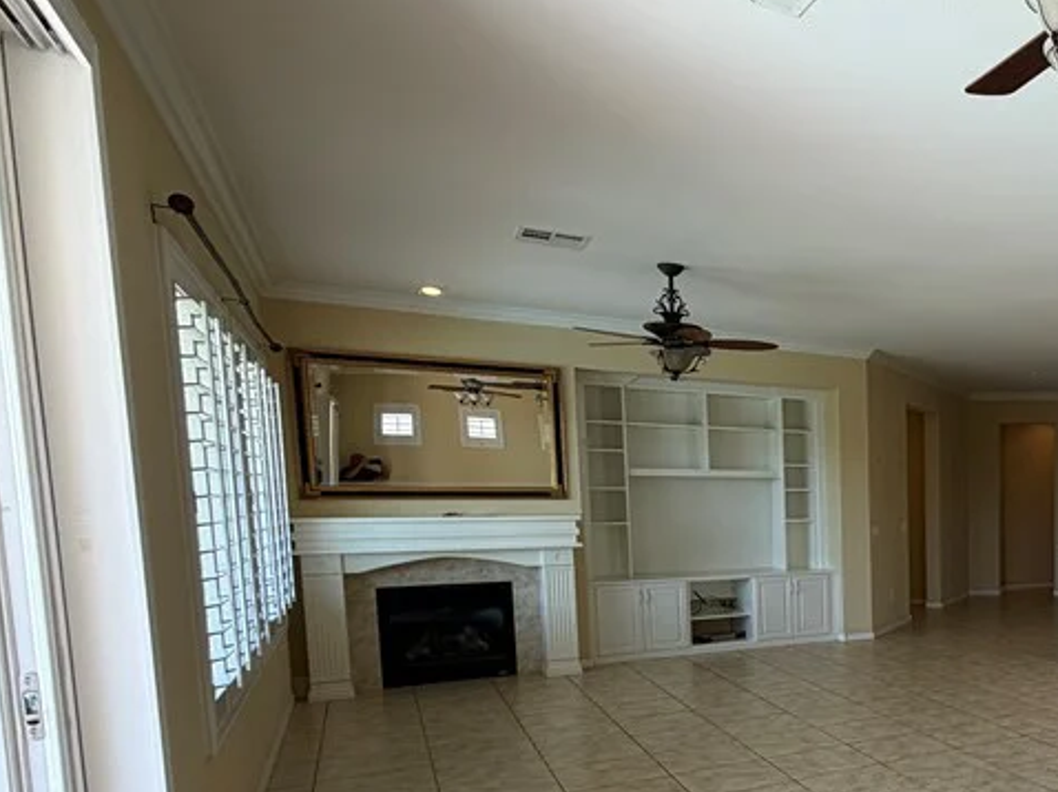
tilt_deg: -6.2
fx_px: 916
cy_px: 580
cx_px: 1118
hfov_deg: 46.9
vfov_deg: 45.4
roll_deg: -0.5
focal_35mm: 30
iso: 80
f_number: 2.2
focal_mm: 2.22
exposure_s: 1/121
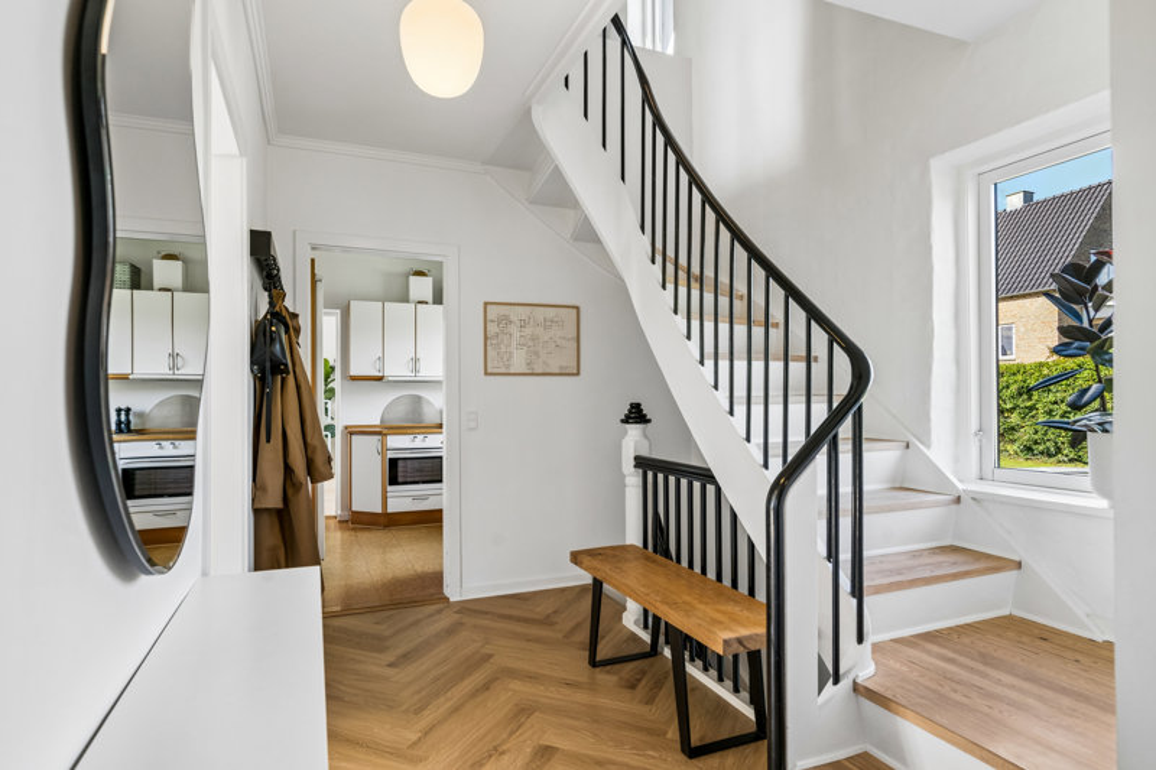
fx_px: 610
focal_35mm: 19
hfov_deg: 86.9
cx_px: 578
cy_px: 385
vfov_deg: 64.5
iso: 800
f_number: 7.1
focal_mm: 19
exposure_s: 1/125
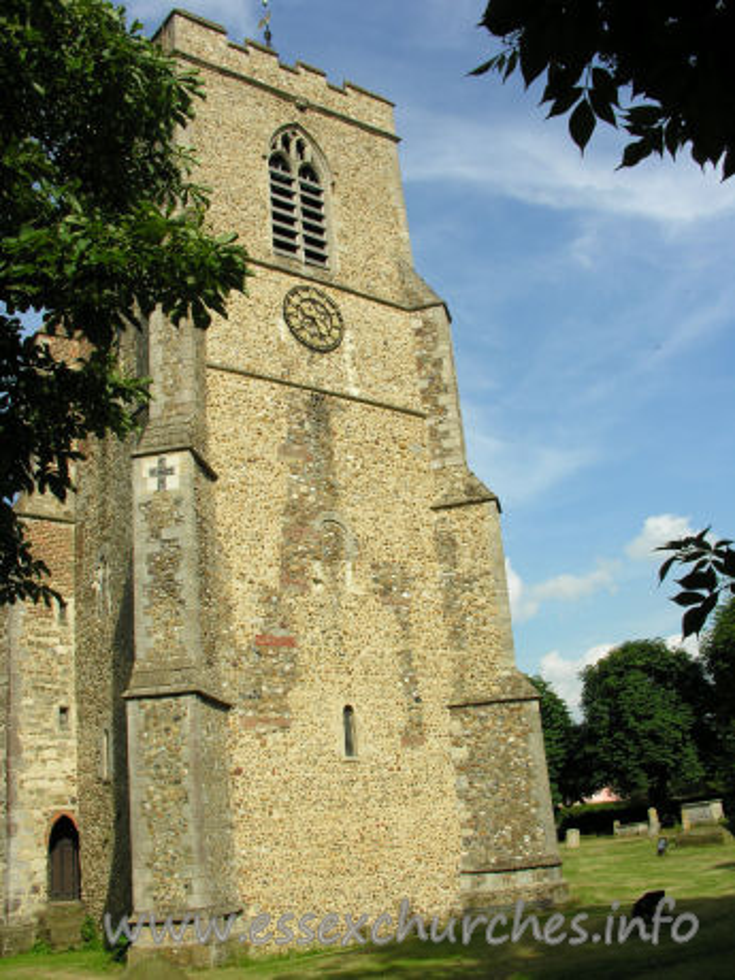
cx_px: 368
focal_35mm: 35
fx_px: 991
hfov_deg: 40.7
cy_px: 490
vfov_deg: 52.6
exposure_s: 1/185
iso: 50
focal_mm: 8.9
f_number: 6.3
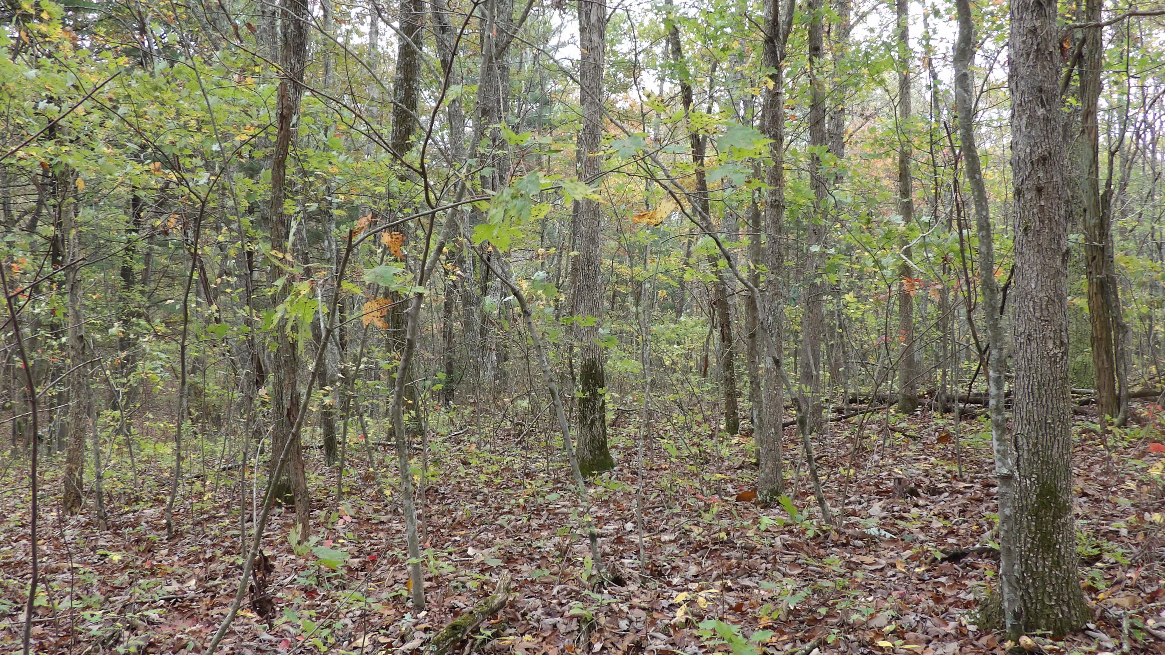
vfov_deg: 32.8
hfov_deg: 55.3
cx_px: 583
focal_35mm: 36
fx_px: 1112
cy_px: 276
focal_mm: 5.9
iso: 132
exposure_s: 1/60
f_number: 3.6
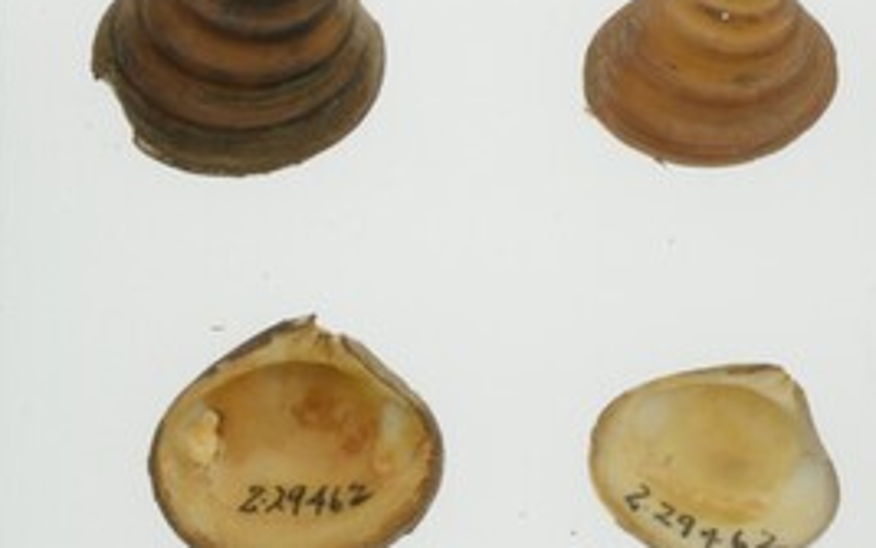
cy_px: 189
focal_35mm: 275
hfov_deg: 7.6
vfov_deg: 4.8
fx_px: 6567
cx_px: 177
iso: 100
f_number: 32
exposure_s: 1/8
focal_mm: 60
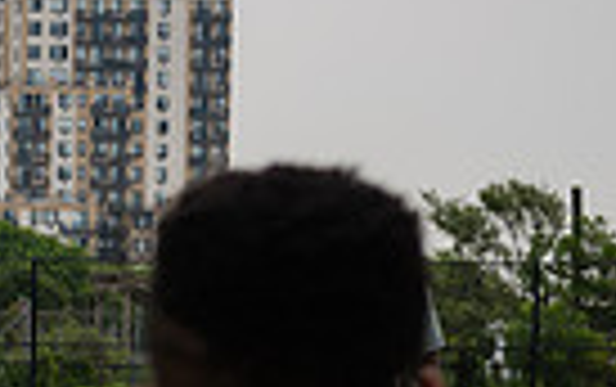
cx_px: -526
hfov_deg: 9.9
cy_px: 521
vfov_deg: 6.6
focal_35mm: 199
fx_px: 3345
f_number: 4
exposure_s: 1/1600
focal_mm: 42
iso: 250
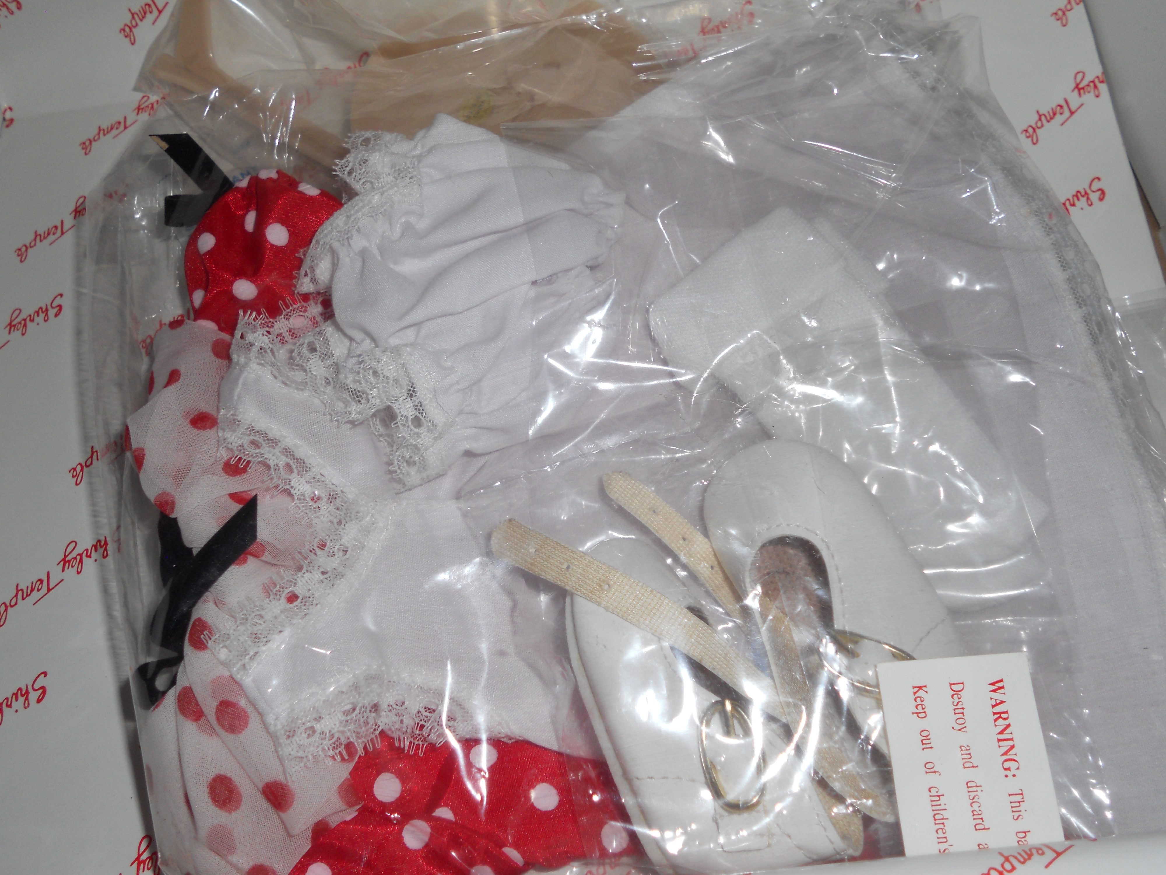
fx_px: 1078
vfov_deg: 44.2
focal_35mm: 32
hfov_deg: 56.8
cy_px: 438
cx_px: 583
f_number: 8.8
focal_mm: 5.8
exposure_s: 1/25
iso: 80
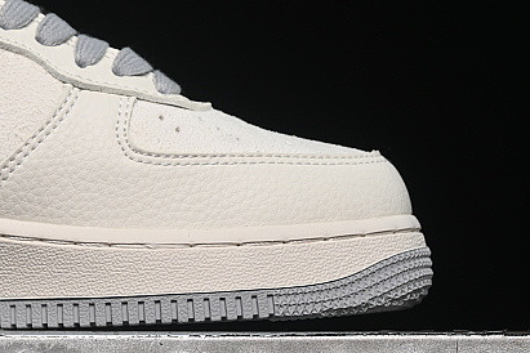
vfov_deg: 7.0
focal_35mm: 197
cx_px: -44
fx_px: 2900
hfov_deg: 10.3
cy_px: 43
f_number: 7.1
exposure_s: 1/60
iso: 160
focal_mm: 50
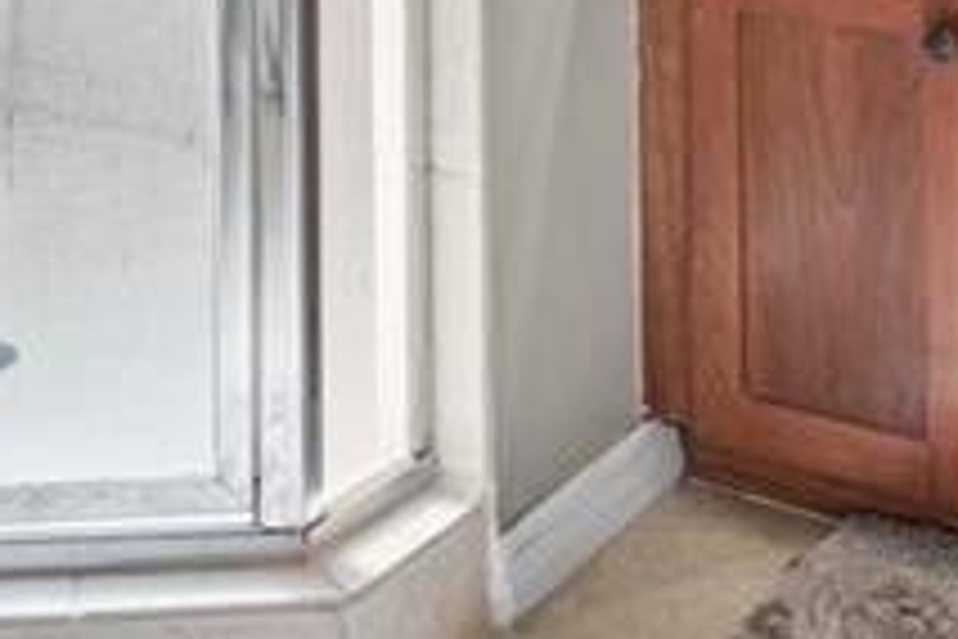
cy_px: -472
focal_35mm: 77
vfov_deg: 15.5
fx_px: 2049
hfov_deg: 26.0
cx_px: 229
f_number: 8
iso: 100
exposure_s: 1/1.67
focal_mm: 16
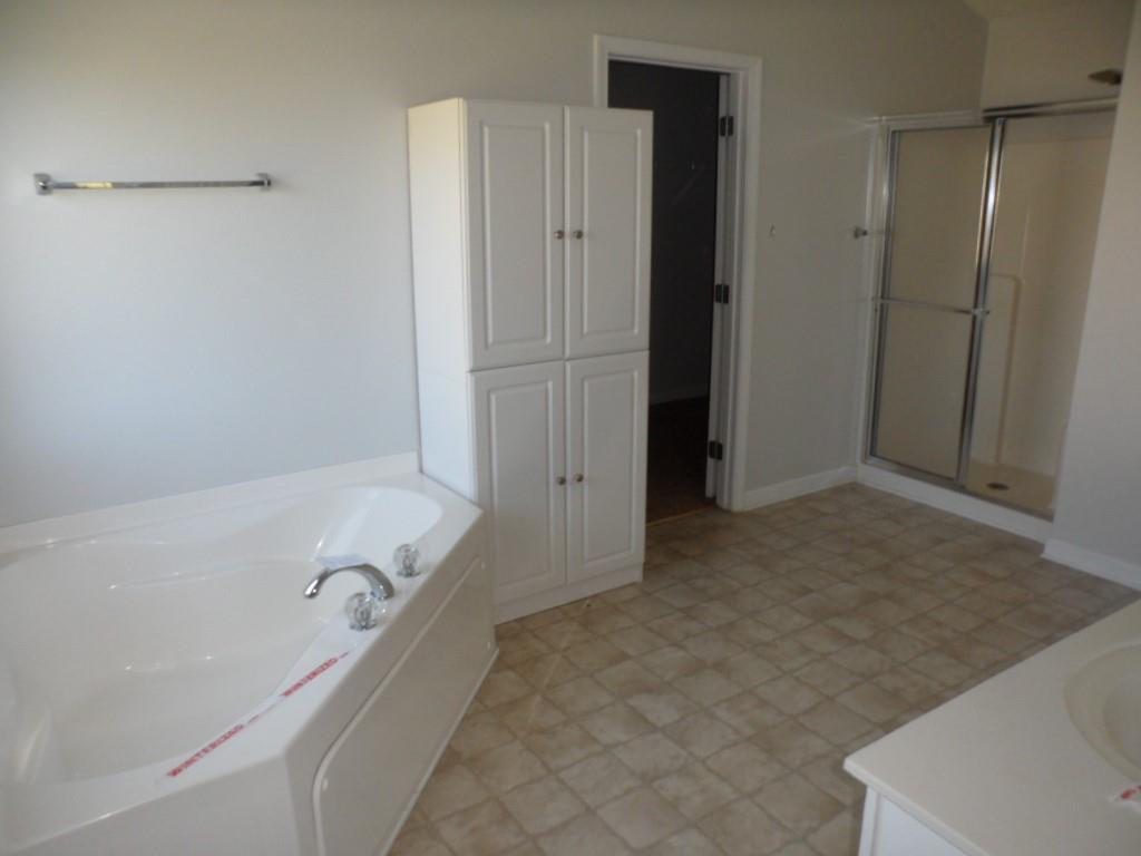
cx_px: 570
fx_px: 857
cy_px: 428
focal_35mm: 26
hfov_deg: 67.3
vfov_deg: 53.1
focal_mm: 4.9
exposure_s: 1/60
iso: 100
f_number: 3.3
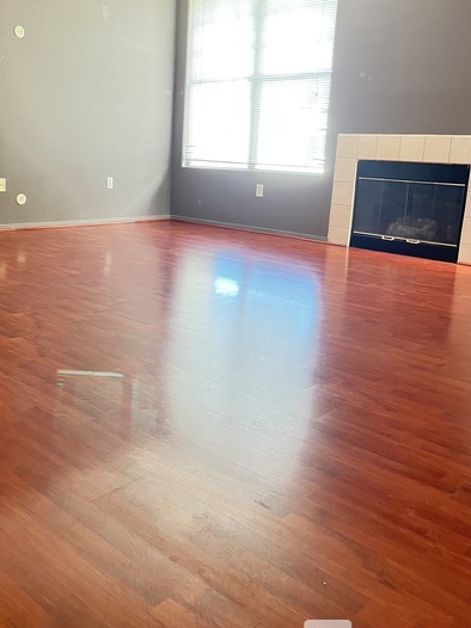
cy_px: 269
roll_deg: -2.5
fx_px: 599
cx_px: 198
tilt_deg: -10.9
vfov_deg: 55.2
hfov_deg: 42.8
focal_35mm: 33
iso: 640
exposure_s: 1/40
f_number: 1.6
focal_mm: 5.1
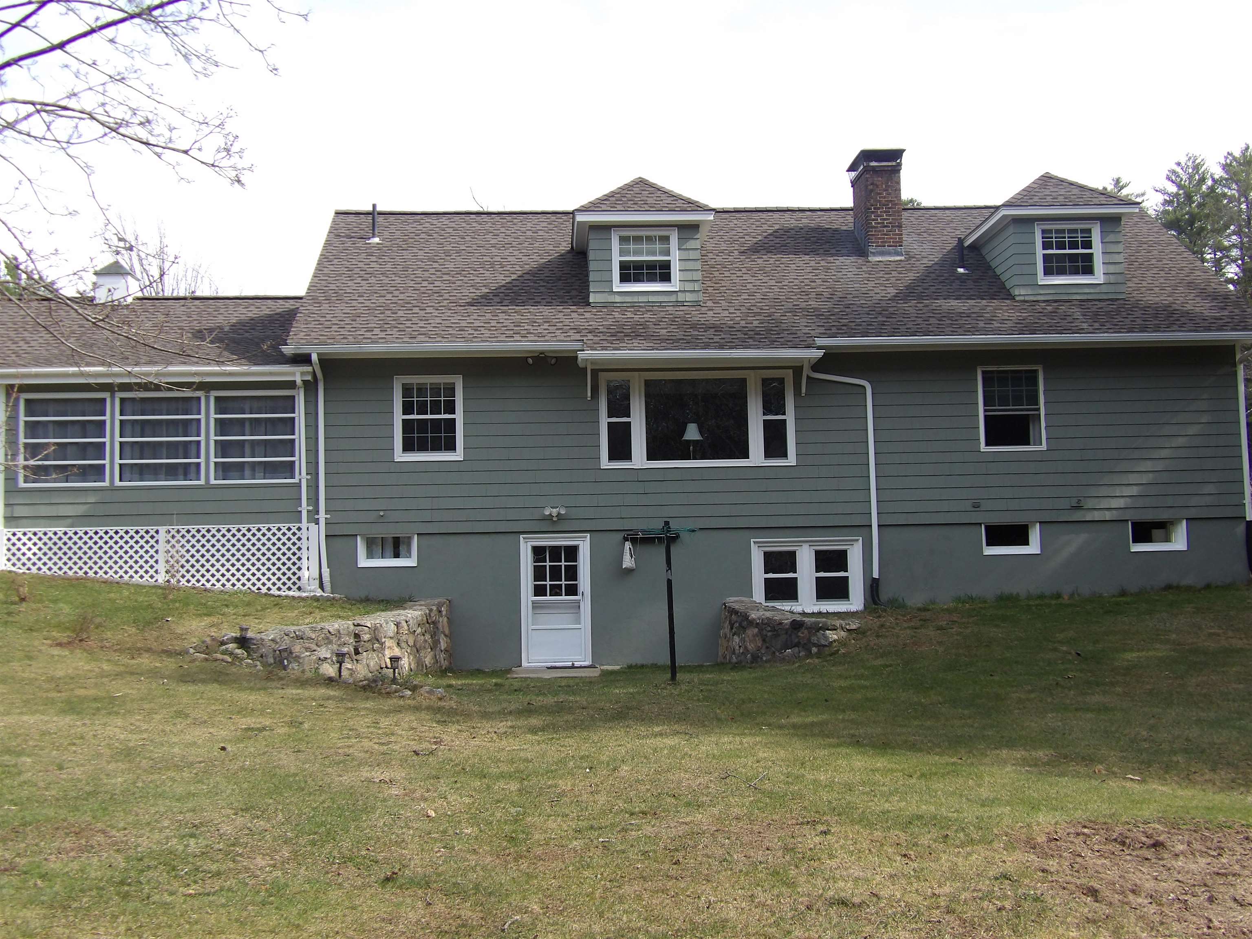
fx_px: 1411
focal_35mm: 39
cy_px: 470
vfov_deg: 36.8
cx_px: 626
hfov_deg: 47.9
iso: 100
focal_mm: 7
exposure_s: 1/354
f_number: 3.7
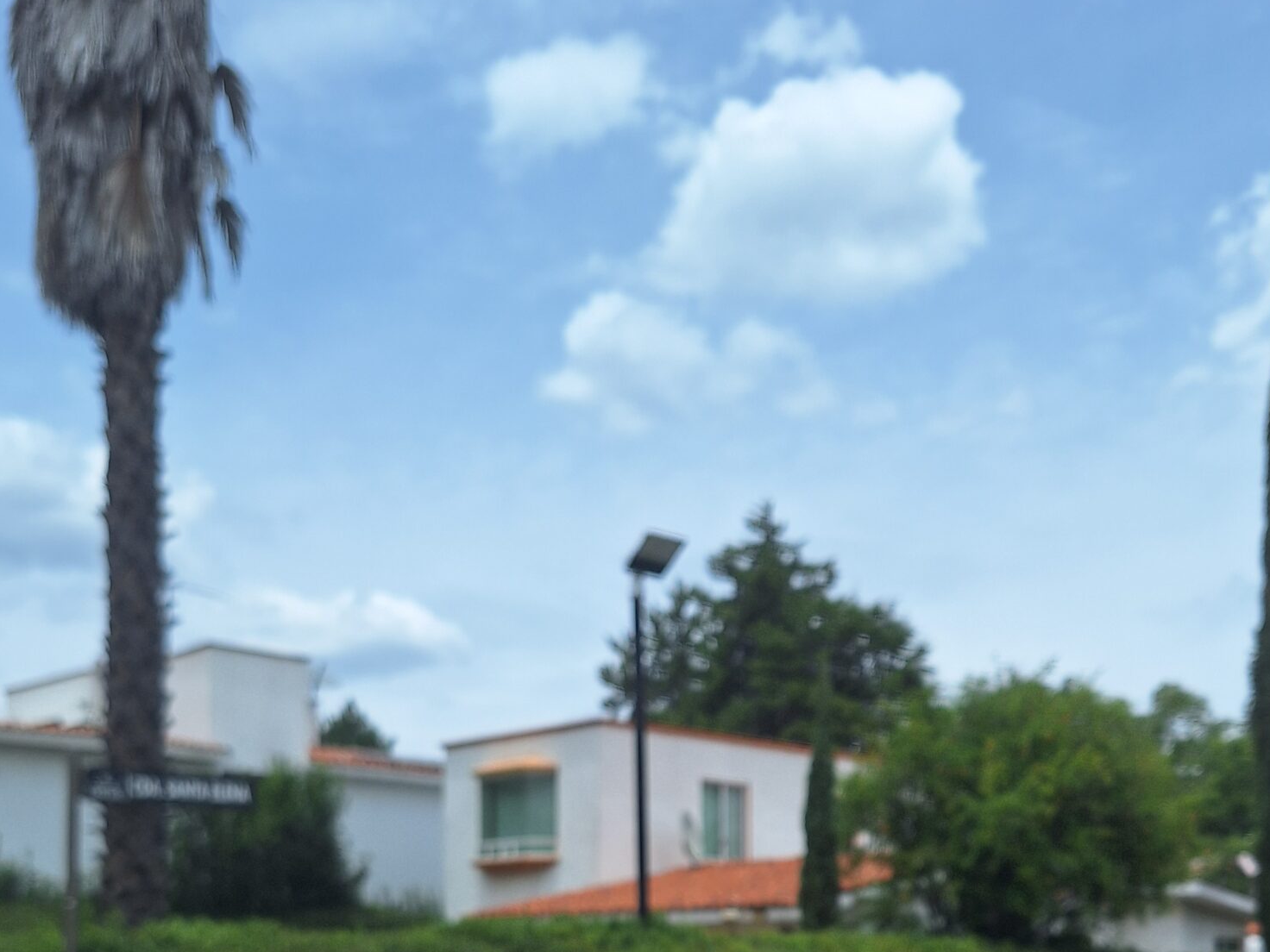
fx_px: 1468
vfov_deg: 33.7
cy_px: 890
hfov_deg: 46.7
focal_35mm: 40
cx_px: 702
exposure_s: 1/3534
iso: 40
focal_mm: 5.54
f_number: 1.8
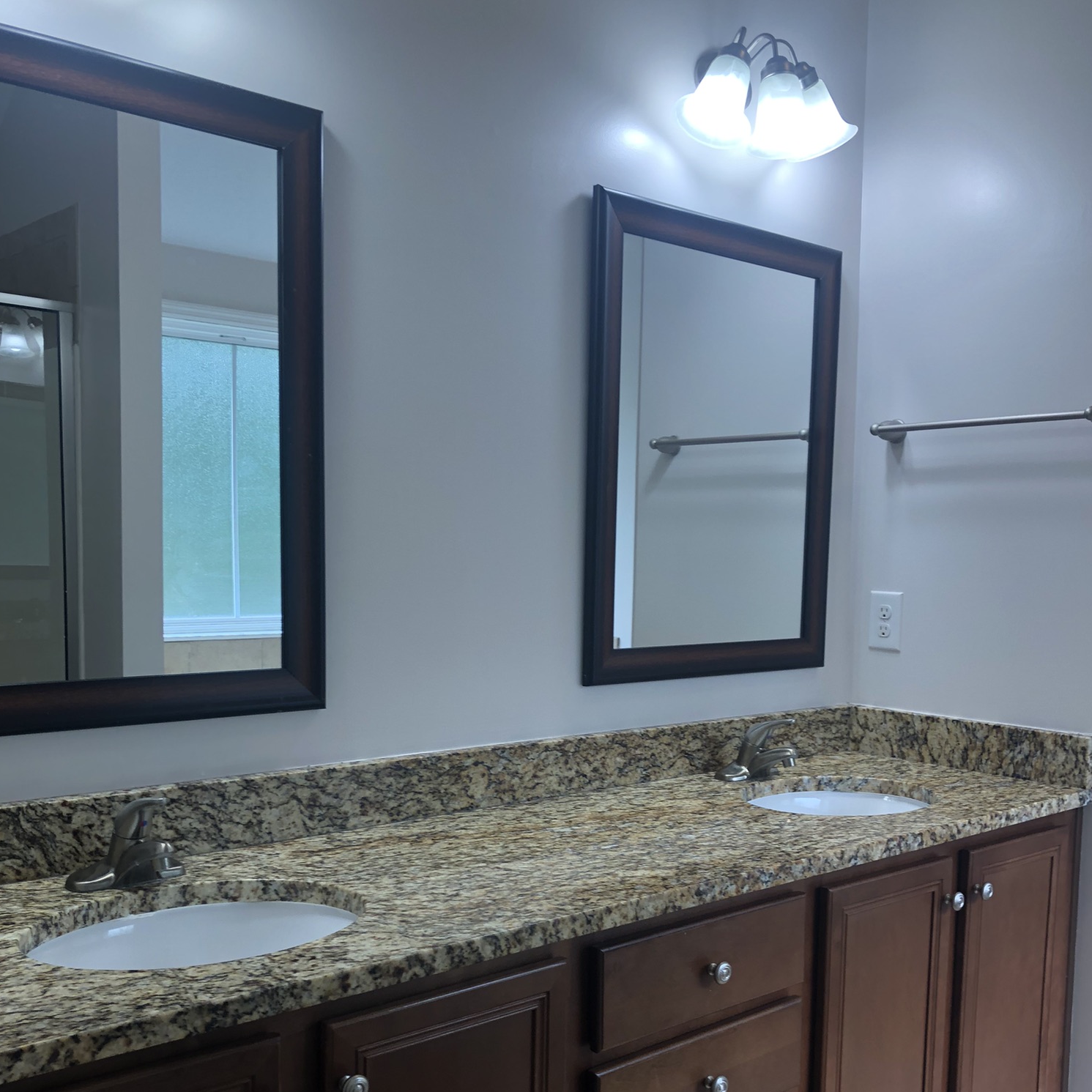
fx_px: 1213
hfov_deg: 48.4
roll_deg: -0.9
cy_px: 680
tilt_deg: -7.2
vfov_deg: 48.0
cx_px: 554
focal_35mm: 34
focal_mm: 3.99
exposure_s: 1/120
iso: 64
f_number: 1.8
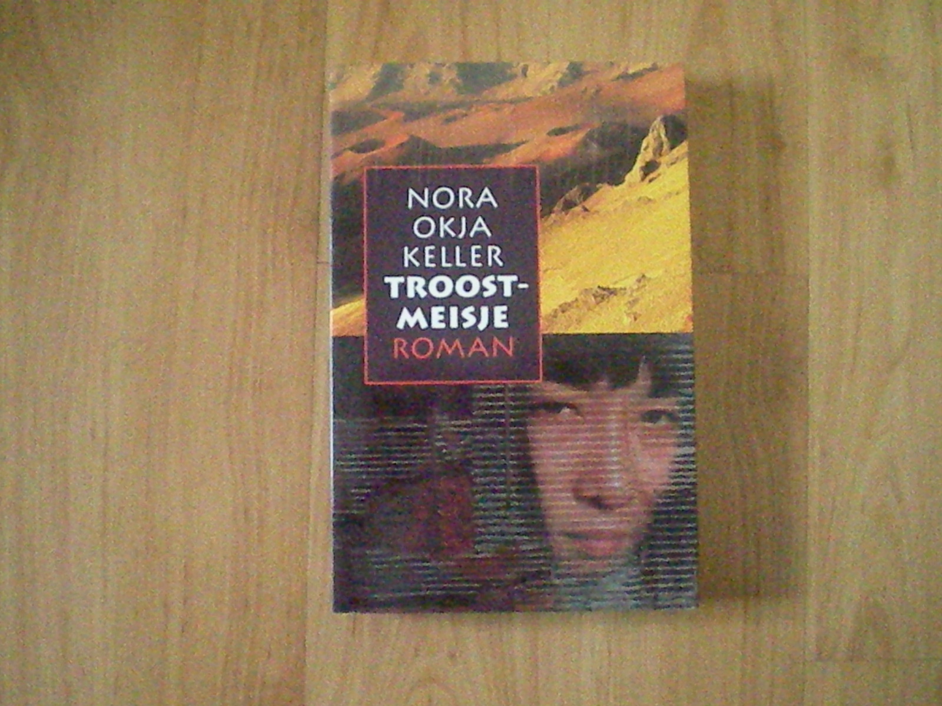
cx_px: 471
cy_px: 353
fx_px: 1034
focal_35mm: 38
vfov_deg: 37.7
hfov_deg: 49.0
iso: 3438
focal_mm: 6.3
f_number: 3.1
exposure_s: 1/50
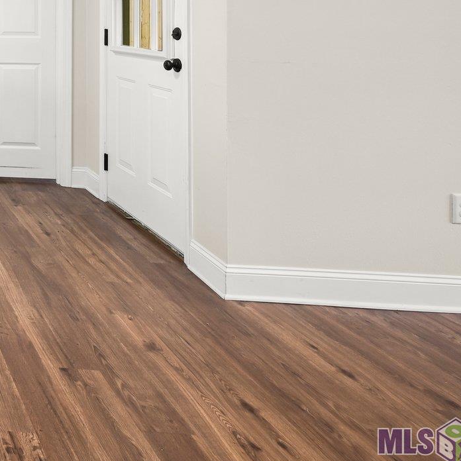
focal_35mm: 35
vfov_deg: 41.9
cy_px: 16
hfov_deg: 30.5
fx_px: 527
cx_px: -202
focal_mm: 14
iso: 200
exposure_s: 1/2
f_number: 10
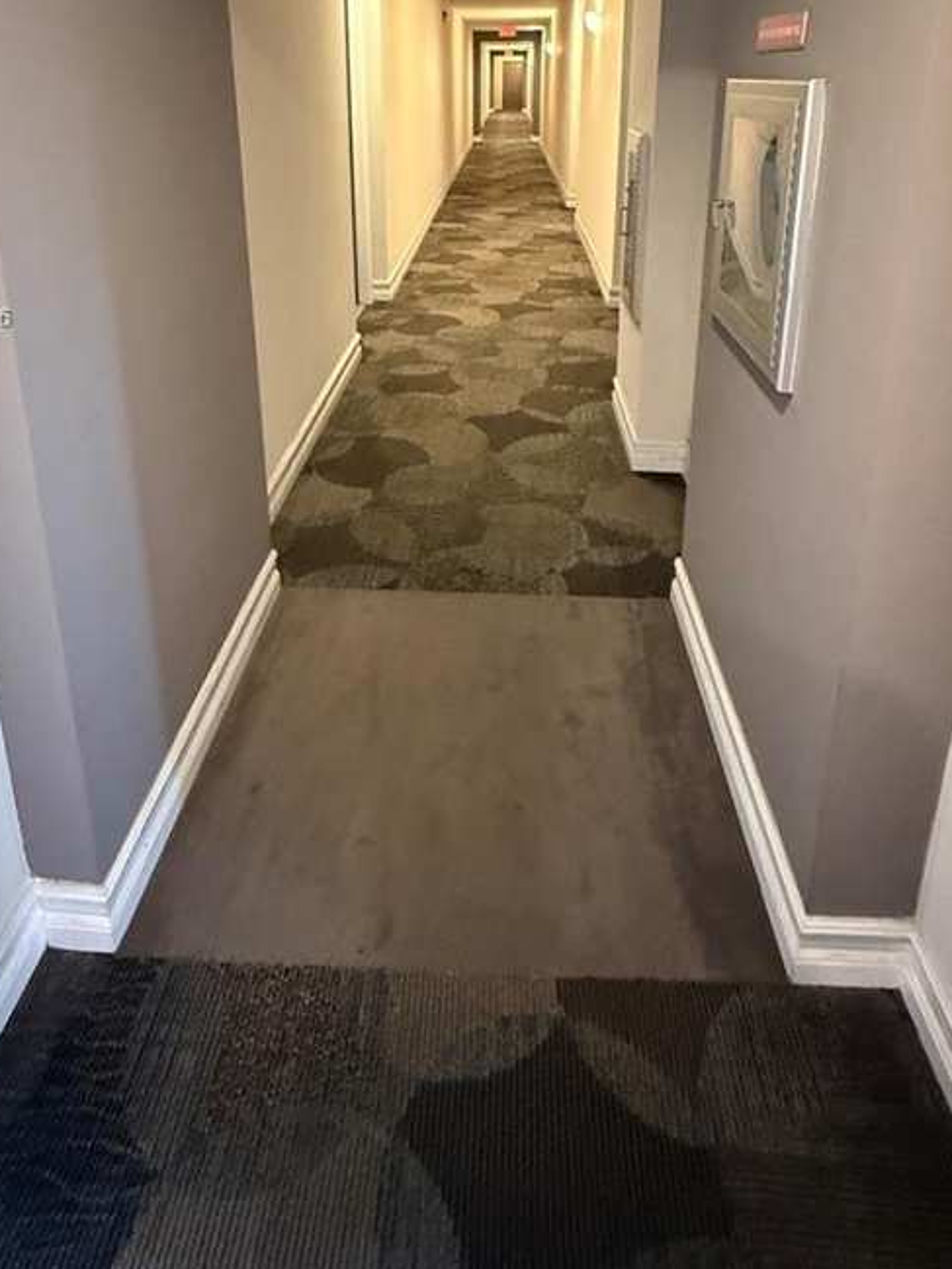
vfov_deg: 69.1
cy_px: 319
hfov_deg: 58.9
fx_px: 843
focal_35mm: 23
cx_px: 471
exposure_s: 1/40
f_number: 2.2
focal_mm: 2.22
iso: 1000
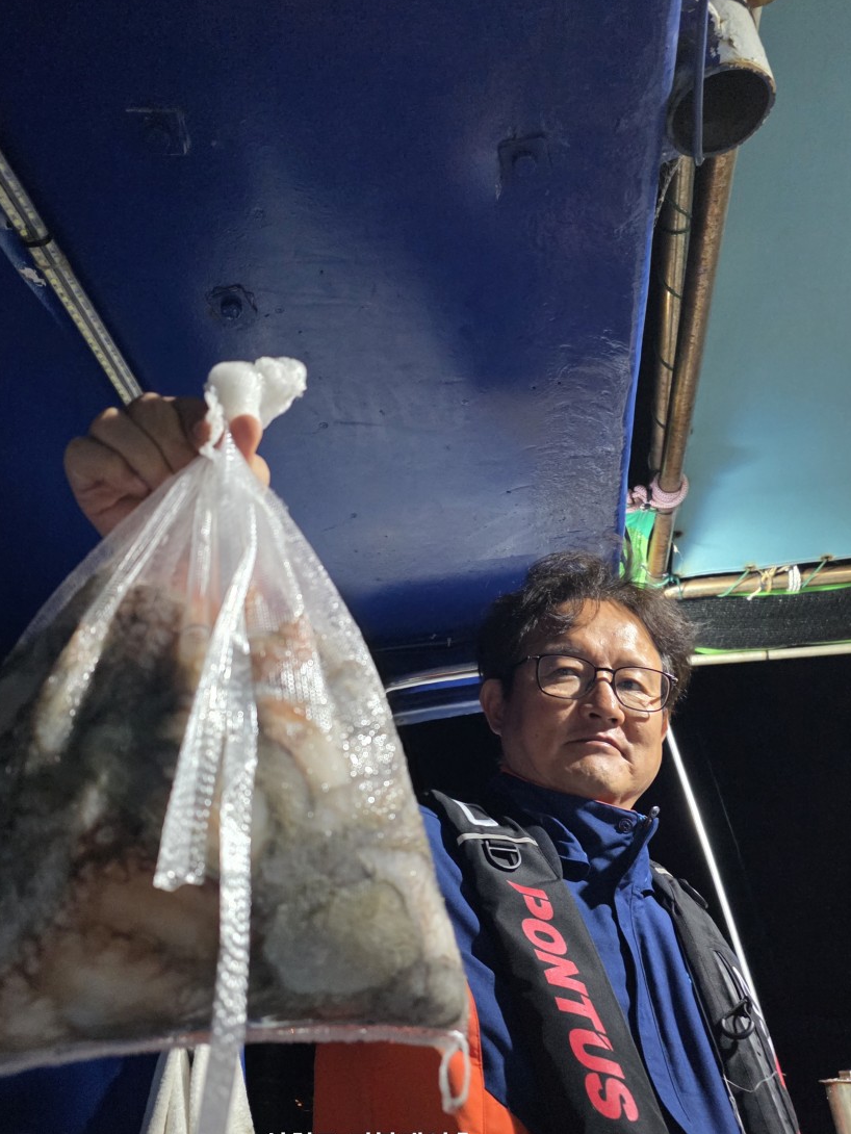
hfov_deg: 51.2
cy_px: 602
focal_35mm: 27
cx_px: 362
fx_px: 885
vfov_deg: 65.3
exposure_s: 1/120
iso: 2000
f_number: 1.7
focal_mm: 6.3
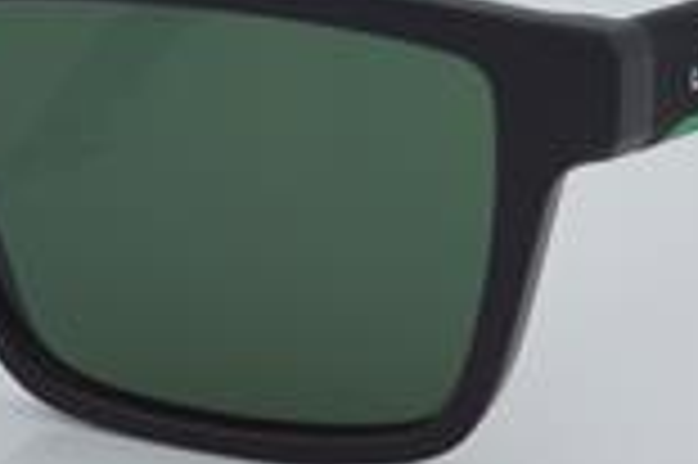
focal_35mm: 193
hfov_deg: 10.6
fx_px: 3738
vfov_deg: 7.1
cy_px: 86
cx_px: 189
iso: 100
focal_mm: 50
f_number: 32
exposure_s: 1/4
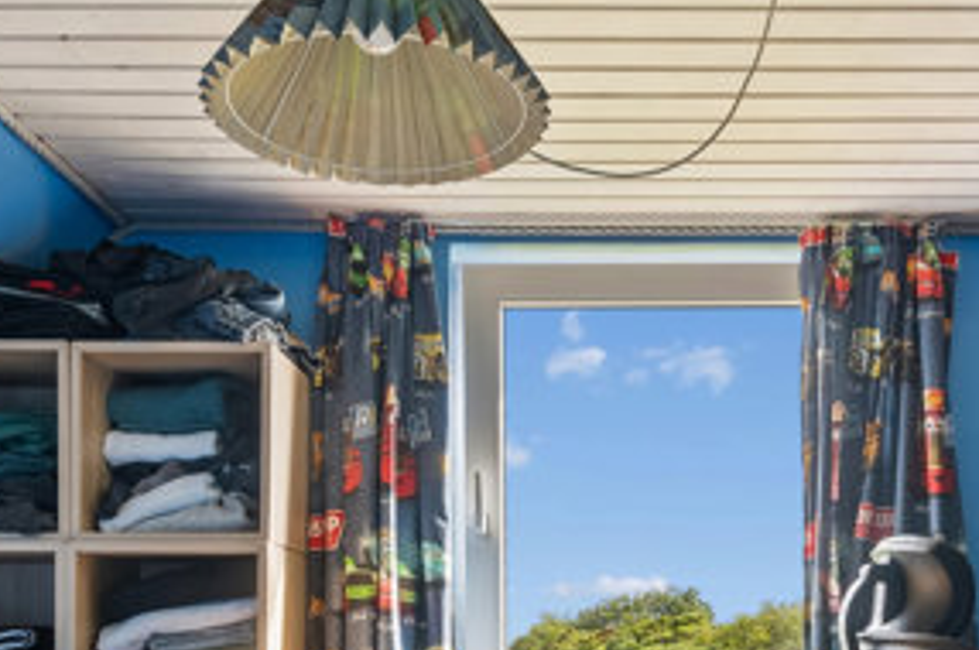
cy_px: 655
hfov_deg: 46.1
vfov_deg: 29.6
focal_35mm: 42
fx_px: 1141
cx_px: 606
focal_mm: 10
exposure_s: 1/6
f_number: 8
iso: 200
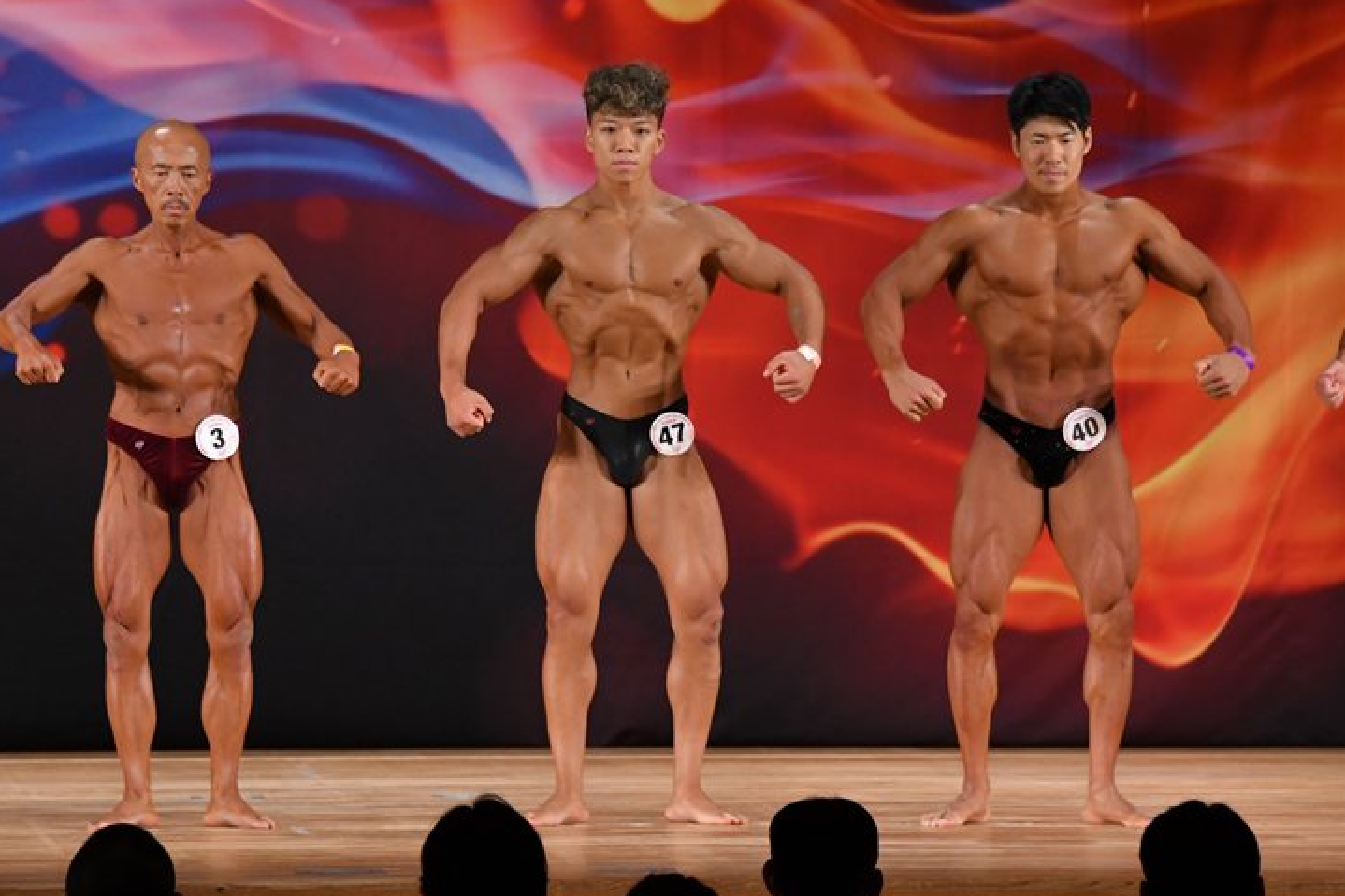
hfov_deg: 8.8
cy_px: 434
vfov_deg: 5.9
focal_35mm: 234
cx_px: 631
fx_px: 8740
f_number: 5.6
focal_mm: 145
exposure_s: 1/400
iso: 3200
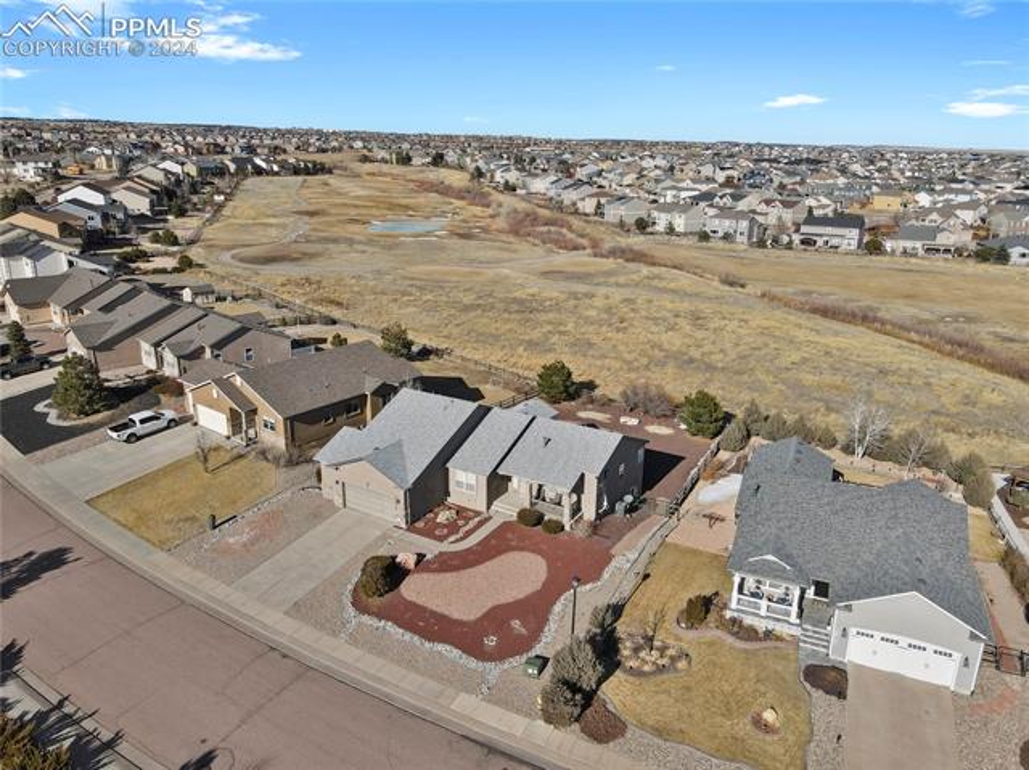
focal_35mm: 24
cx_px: 514
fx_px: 713
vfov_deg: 56.8
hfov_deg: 71.6
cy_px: 385
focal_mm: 4.5
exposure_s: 1/640
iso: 100
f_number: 2.8
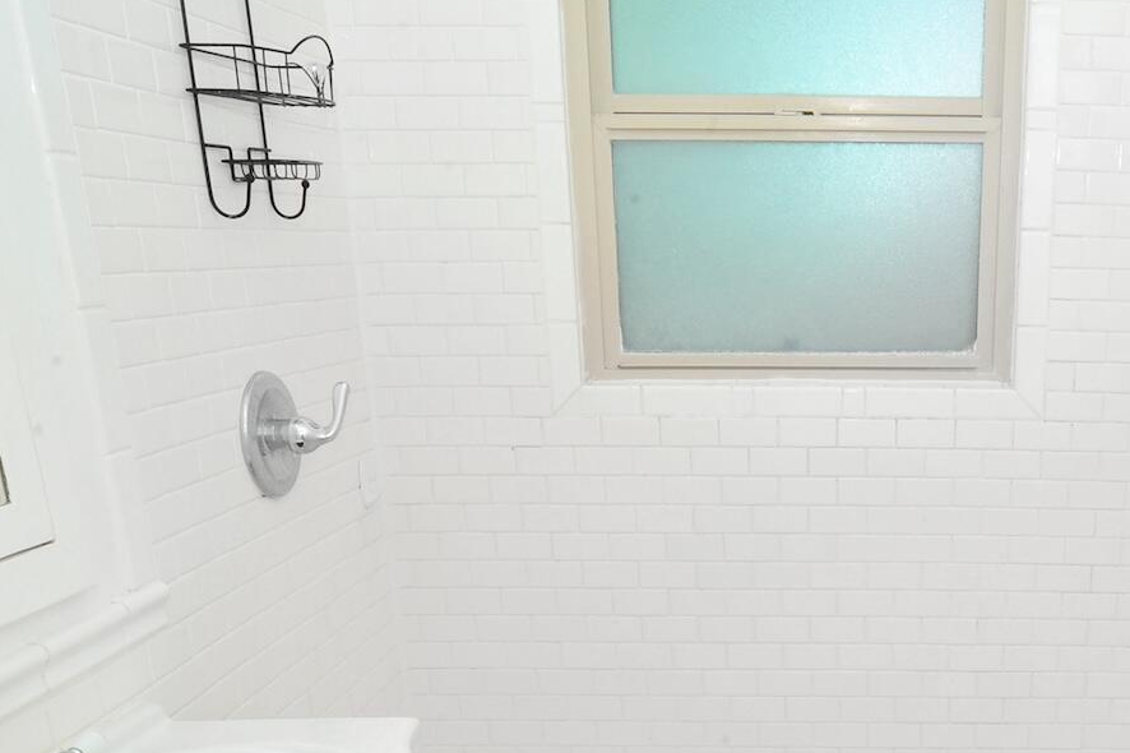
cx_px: 917
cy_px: 705
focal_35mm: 39
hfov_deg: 46.7
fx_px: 1224
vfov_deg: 32.2
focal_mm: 18
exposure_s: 1/50
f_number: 16
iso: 800
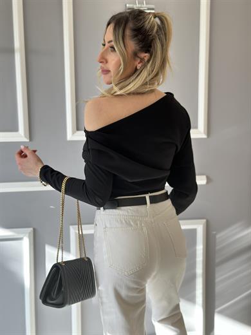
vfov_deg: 39.7
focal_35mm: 48
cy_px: 168
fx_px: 464
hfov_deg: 30.3
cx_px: 126
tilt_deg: -7.9
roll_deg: +0.3
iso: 80
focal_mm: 6.86
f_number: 1.78
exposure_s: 1/245
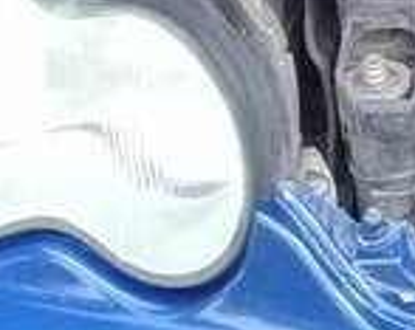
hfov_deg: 12.6
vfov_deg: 10.4
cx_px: 816
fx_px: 1667
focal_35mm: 136
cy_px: -320
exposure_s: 1/120
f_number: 2.2
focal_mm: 3.3
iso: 64
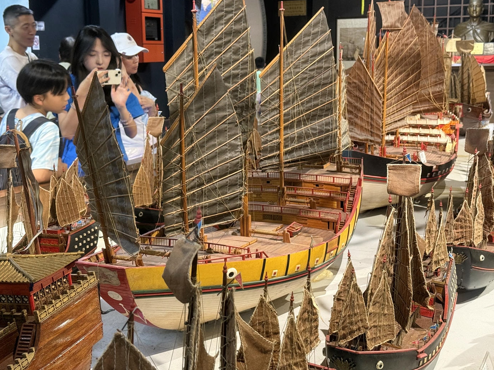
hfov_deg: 36.8
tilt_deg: -9.1
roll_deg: +0.7
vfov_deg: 28.0
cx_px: 236
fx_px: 742
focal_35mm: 52
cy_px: 173
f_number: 1.78
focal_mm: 6.76
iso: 320
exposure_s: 1/33
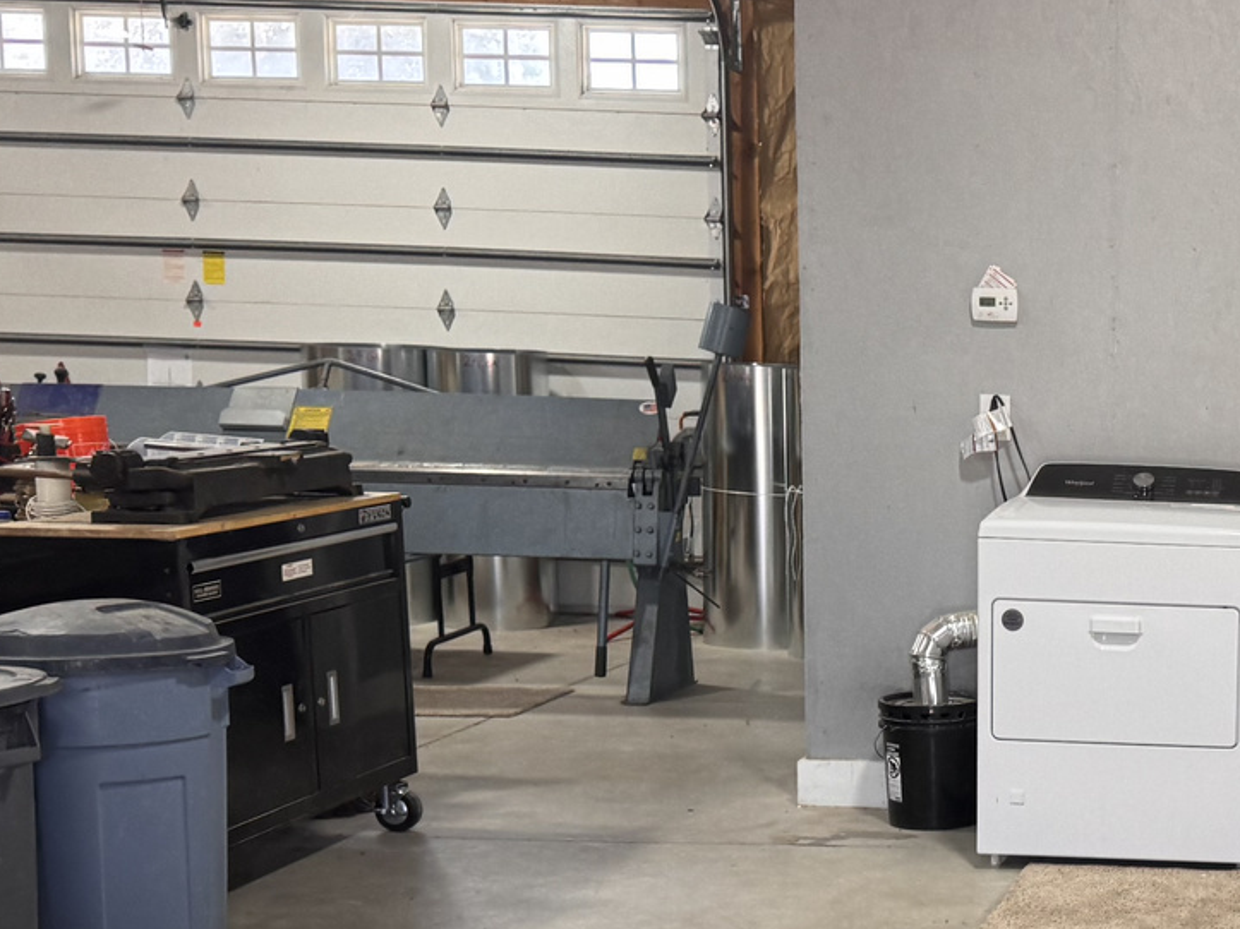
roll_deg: -2.7
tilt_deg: -8.5
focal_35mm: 68
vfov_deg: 21.4
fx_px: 2435
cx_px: 1374
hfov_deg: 26.3
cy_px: 739
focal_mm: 6.76
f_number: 1.78
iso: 125
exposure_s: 1/120
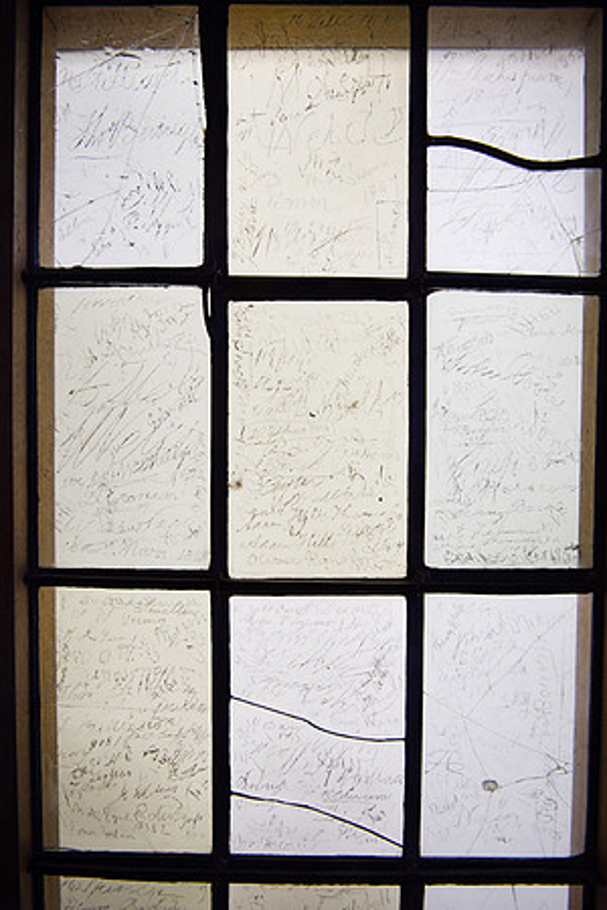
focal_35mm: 29
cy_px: 455
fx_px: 733
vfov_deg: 63.7
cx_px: 304
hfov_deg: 45.0
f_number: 2.8
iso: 100
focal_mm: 29
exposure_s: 1/125
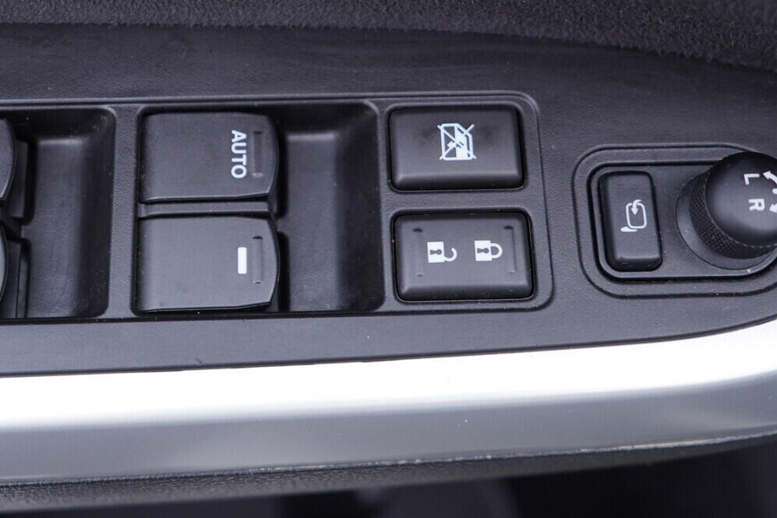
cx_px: 324
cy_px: 162
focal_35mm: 52
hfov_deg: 38.1
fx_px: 1122
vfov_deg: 25.8
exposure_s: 1/40
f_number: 2.8
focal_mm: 24
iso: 160
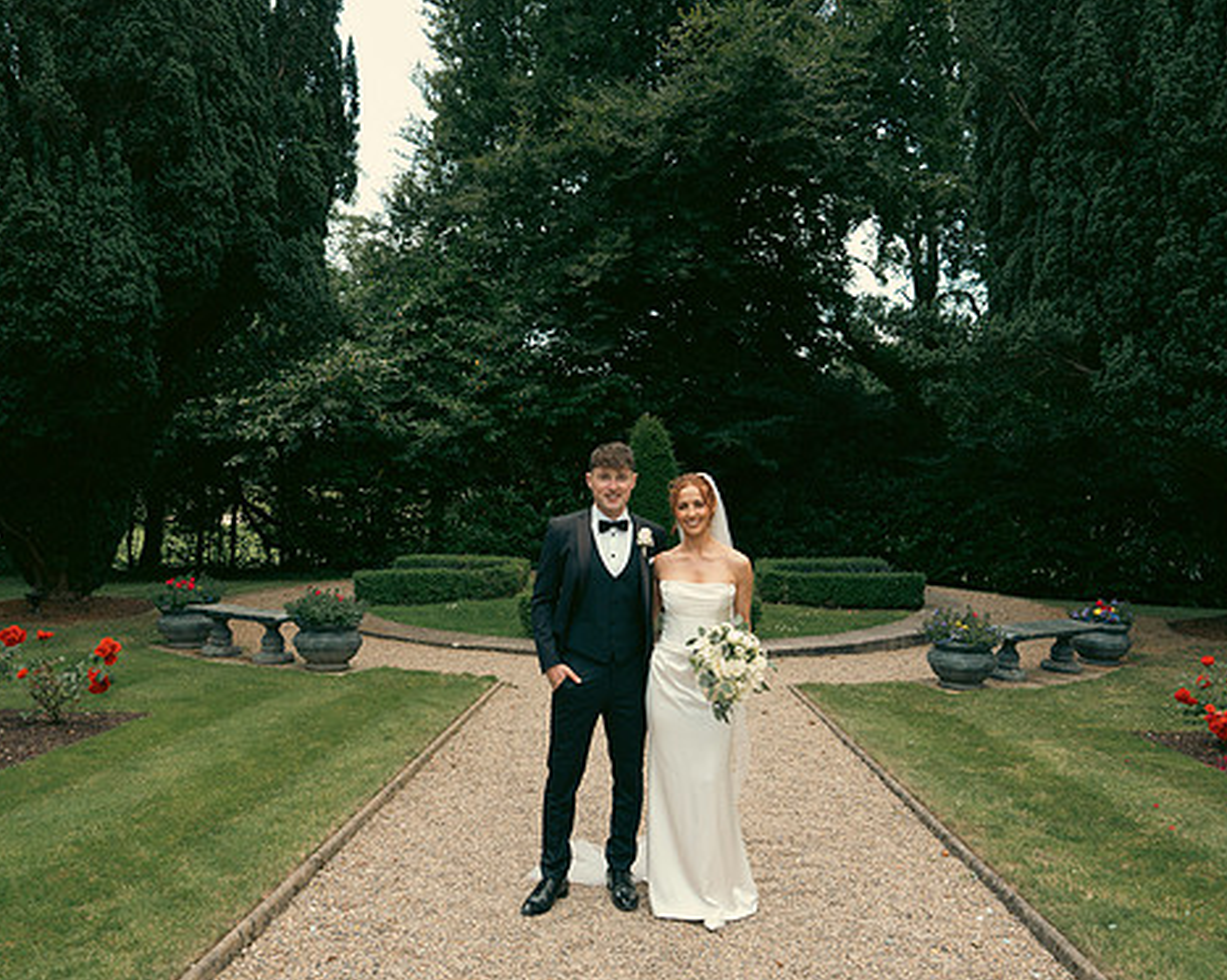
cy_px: 503
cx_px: 620
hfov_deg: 62.2
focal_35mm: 28
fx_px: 1016
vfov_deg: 51.5
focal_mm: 24
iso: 50
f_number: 3.5
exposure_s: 1/160
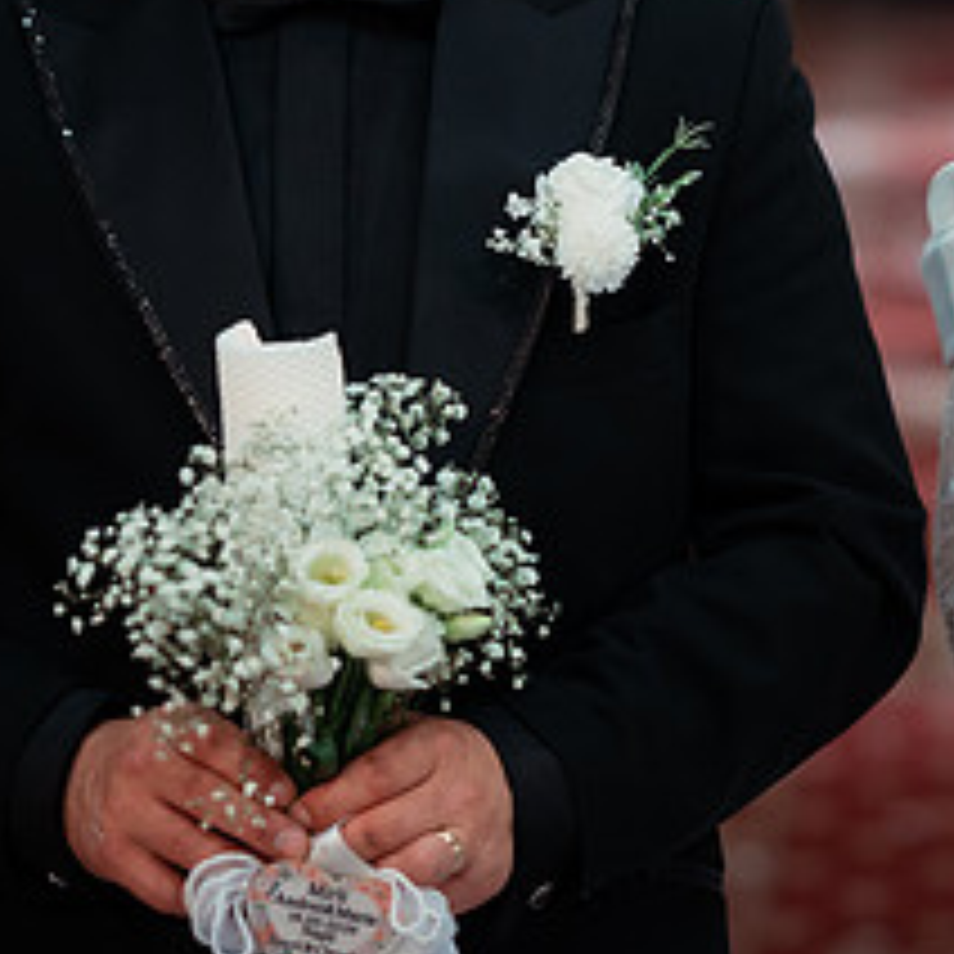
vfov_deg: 8.4
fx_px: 6454
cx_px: 921
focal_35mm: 207
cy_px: 153
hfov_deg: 8.4
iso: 1600
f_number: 2.2
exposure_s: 1/320
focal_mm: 85
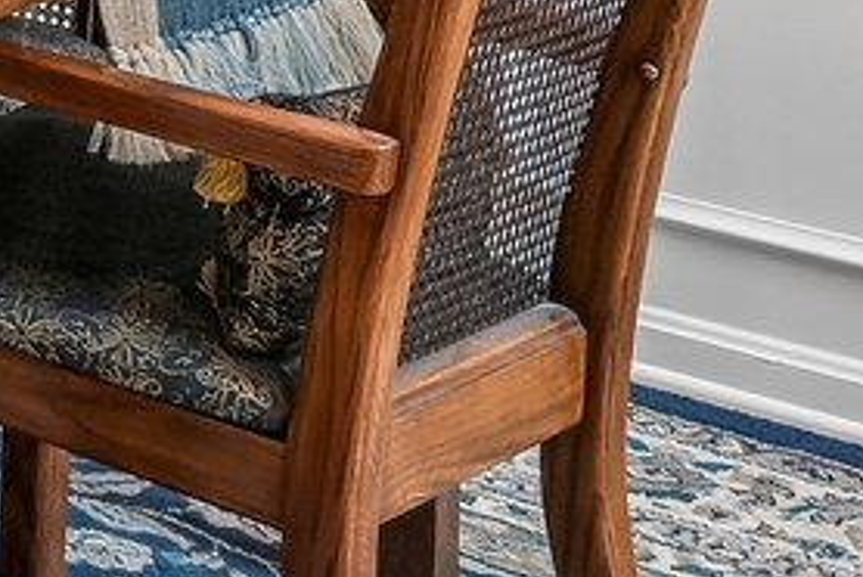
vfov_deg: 11.7
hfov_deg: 13.5
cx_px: -1294
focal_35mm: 103
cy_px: -647
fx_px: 2472
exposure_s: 1/8
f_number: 11
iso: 400
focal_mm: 14
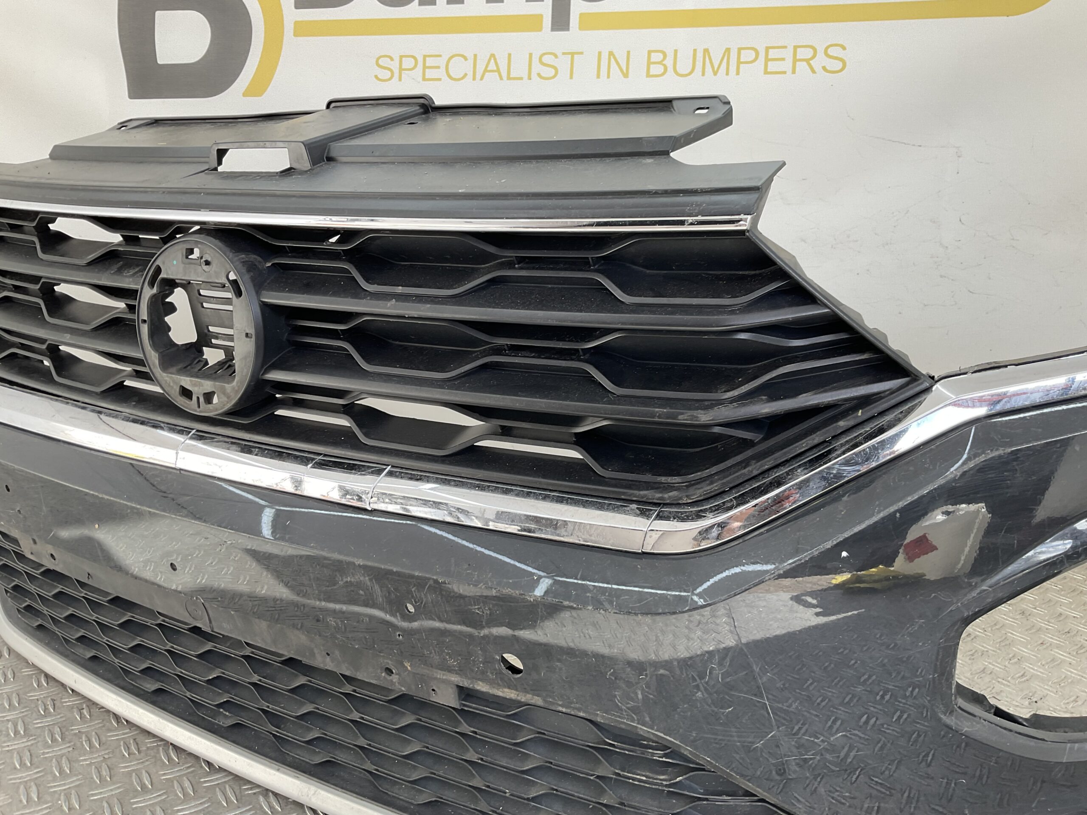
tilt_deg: -14.8
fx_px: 911
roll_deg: -1.4
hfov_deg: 61.7
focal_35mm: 29
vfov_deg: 48.2
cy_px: 408
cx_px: 544
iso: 16
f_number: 1.8
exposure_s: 1/107
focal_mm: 3
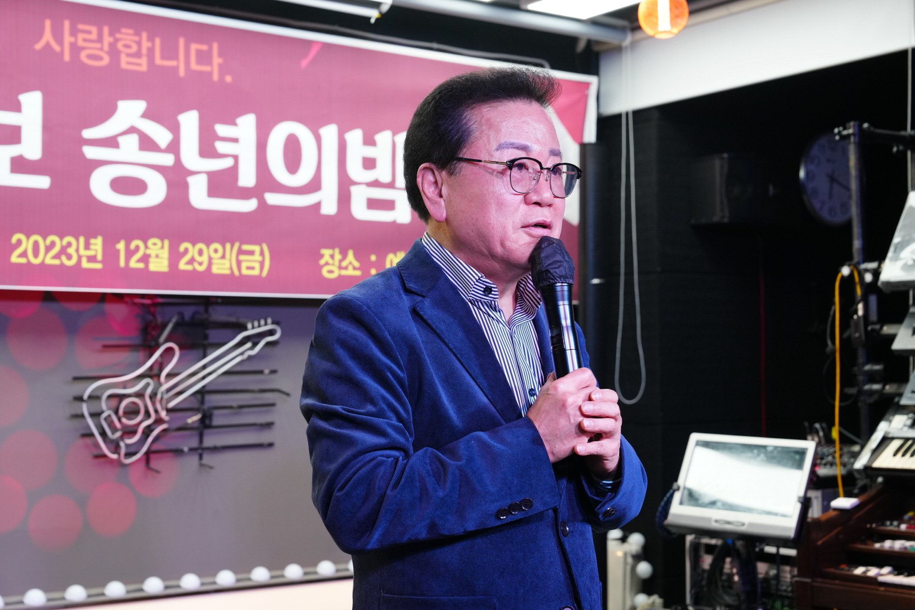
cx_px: 458
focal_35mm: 53
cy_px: 305
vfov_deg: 25.5
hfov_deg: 37.5
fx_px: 1347
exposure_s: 1/160
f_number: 5.6
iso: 1250
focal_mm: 53
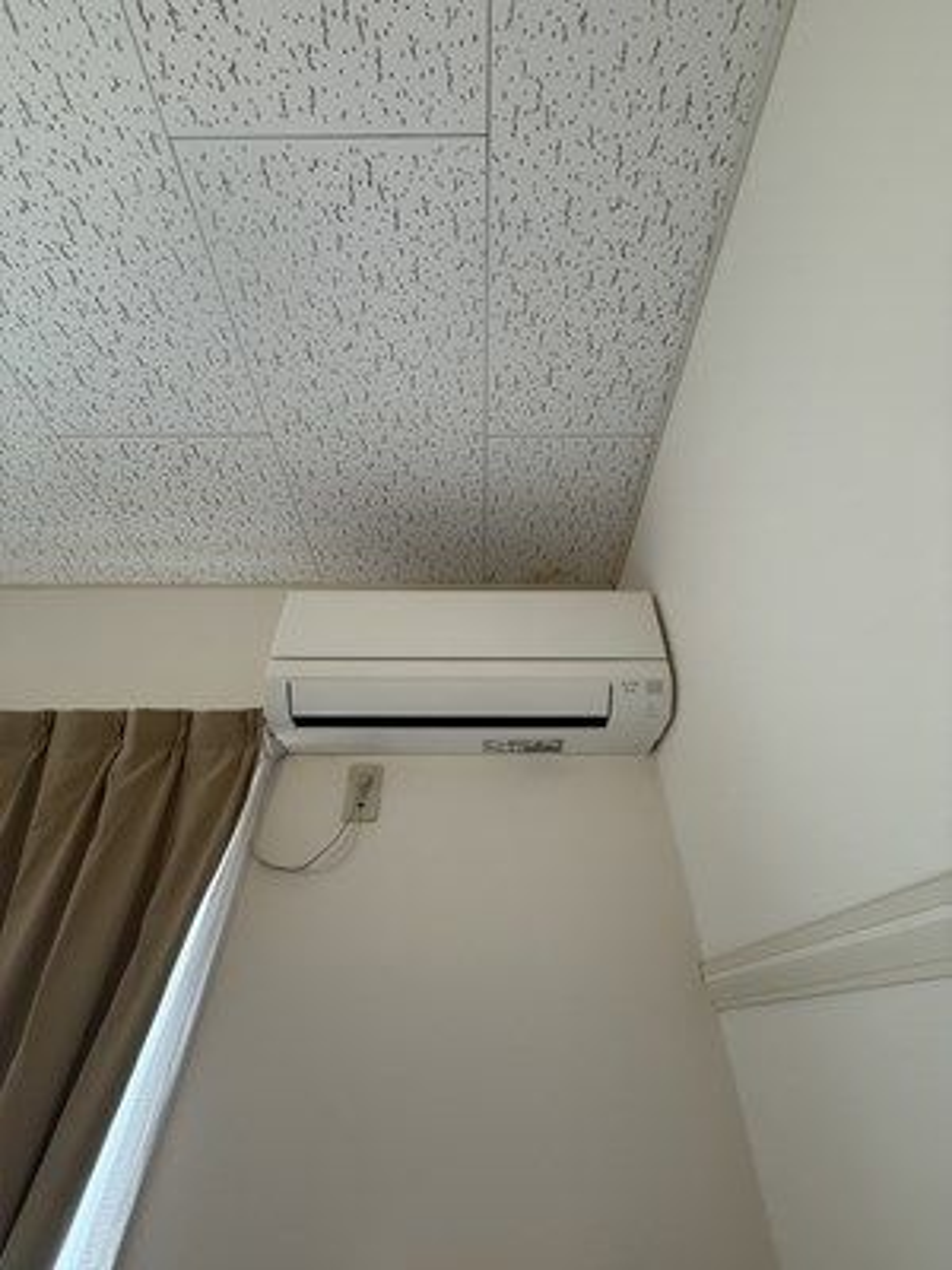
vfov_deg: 102.1
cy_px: 635
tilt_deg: +39.8
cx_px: 476
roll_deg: -0.8
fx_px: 513
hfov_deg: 85.7
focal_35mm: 14
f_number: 2.2
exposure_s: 1/100
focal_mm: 2.22
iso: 200
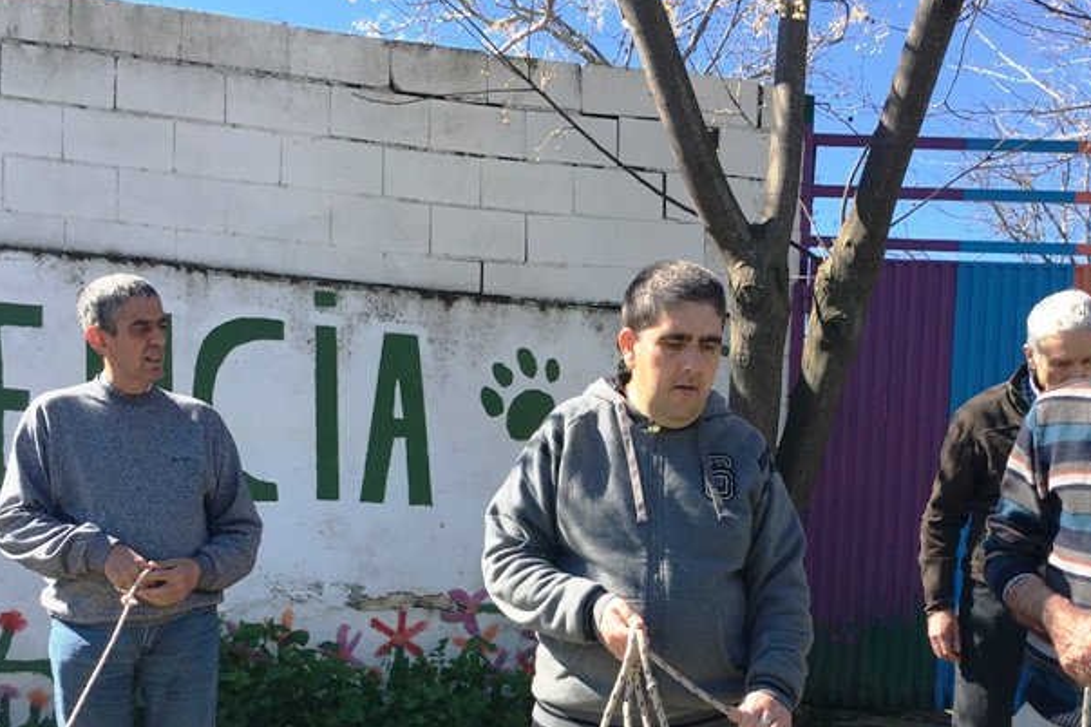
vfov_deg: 27.2
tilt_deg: -1.5
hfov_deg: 41.1
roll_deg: -2.5
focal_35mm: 48
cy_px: 629
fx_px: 1455
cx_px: 597
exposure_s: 1/674
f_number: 2.2
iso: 25
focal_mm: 4.15
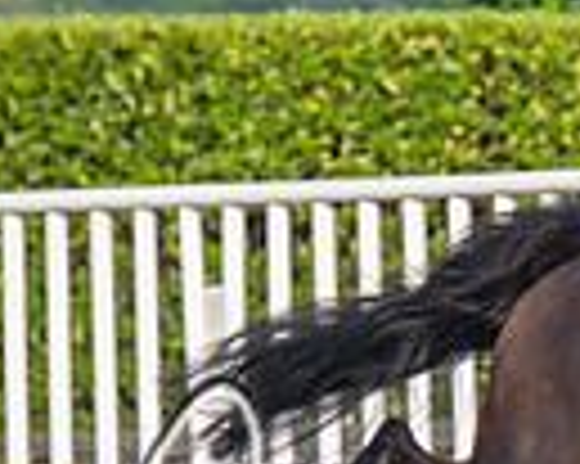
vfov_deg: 1.4
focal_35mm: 1095
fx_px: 18782
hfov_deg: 1.8
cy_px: 467
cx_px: 786
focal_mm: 120
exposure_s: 1/1600
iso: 400
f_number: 4
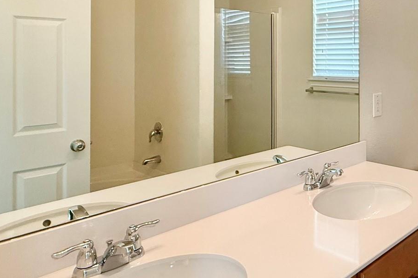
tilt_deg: +0.5
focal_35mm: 33
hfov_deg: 52.5
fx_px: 383
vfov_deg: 38.7
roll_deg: +0.5
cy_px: 64
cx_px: 350
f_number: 2.2
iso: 320
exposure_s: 1/120
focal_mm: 2.22
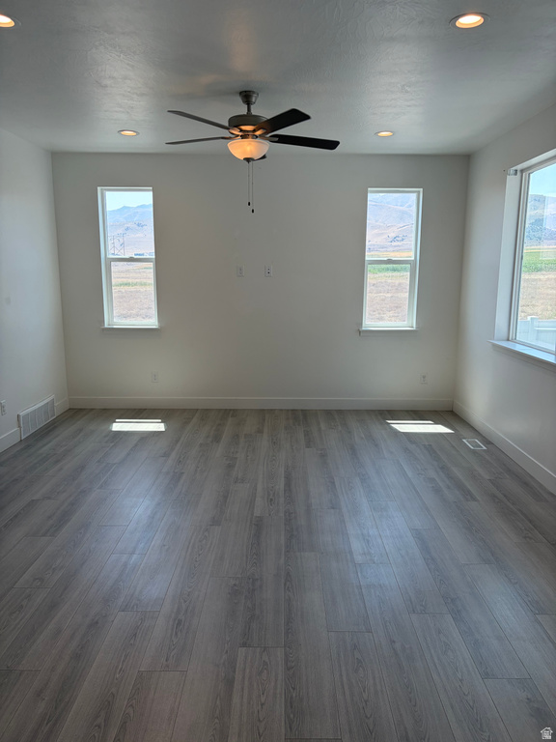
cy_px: 371
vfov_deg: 67.3
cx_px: 278
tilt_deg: -10.7
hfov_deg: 53.1
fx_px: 557
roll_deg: +0.1
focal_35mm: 26
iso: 64
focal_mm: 5.96
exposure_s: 1/507
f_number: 1.6
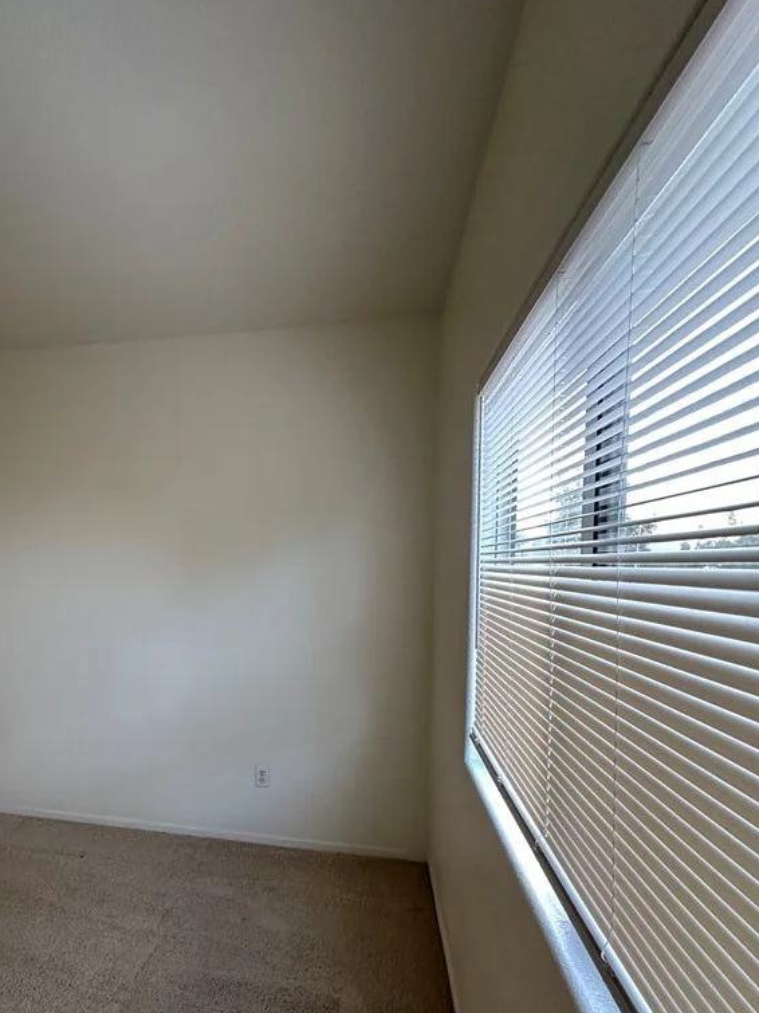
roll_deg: -0.5
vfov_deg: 84.1
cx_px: 260
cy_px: 584
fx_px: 556
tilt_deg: -1.8
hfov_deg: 67.0
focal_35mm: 19
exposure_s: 1/83
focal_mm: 2.22
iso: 320
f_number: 2.2
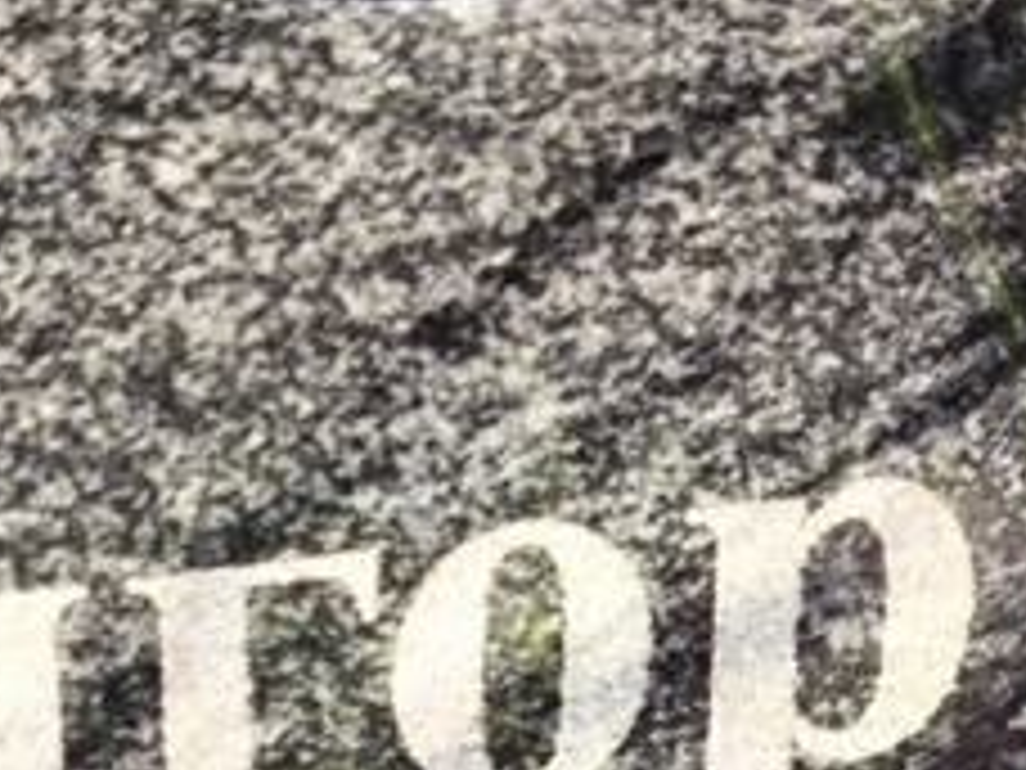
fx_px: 5187
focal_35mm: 175
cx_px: 574
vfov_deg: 8.4
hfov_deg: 11.3
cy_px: 833
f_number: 1.7
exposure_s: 1/121
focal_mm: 4.71
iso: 50
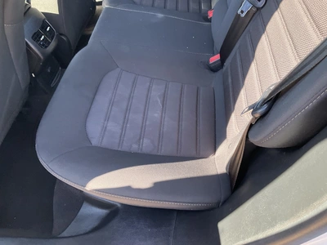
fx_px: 274
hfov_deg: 61.7
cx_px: 164
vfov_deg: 48.2
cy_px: 122
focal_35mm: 29
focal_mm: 3
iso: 64
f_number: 1.8
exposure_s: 1/82
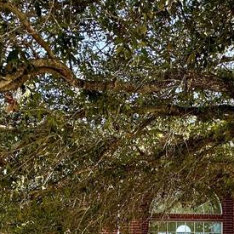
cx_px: 157
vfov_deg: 32.5
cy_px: 256
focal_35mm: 46
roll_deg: -0.4
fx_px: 352
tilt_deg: +7.0
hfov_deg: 36.4
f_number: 2.2
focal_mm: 2.22
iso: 40
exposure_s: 1/99
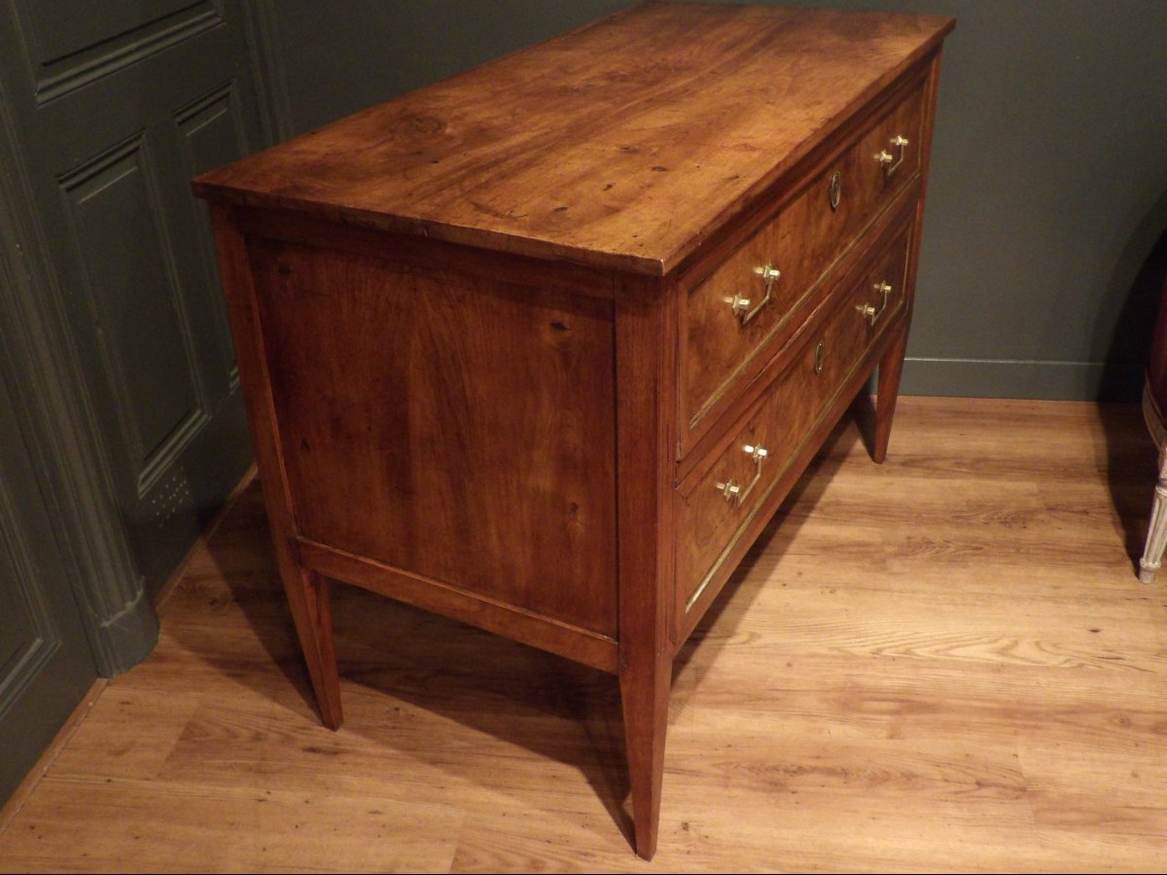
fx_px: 1113
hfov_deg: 55.4
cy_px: 438
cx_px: 584
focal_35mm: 33
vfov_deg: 42.9
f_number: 3.6
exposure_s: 1/17
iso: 770
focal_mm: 5.9
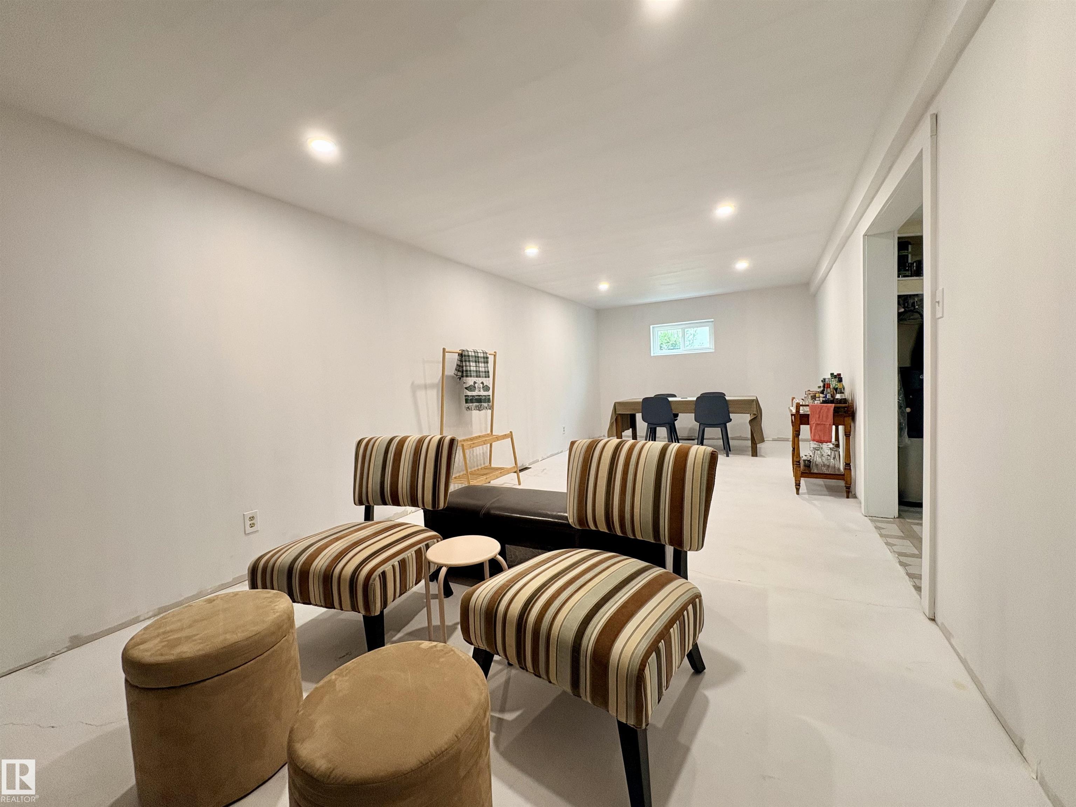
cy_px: 404
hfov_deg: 102.1
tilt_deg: -2.2
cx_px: 538
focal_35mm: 14
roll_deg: +2.5
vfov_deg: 85.7
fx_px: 435
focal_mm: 2.22
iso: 125
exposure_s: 1/60
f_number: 2.2
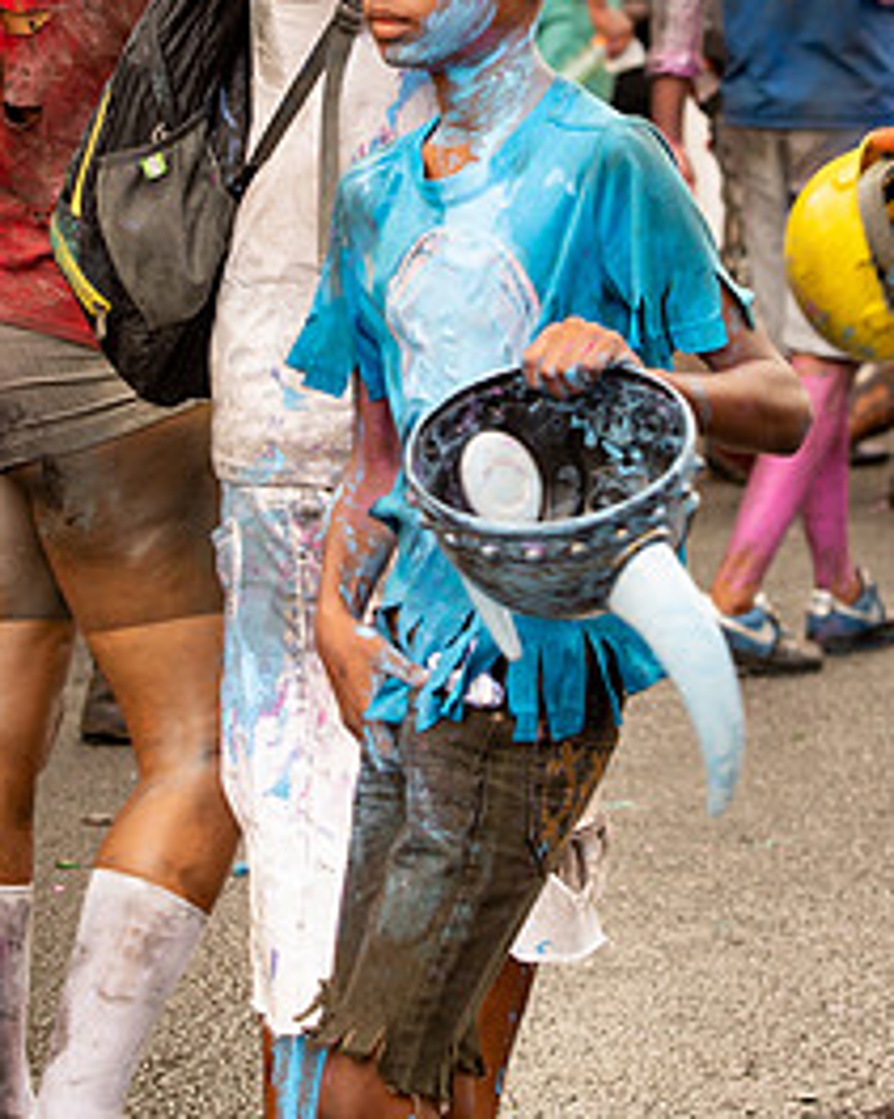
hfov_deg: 8.7
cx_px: 435
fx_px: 5857
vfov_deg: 10.9
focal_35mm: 177
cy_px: 262
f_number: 5.6
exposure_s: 1/160
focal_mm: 70
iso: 400
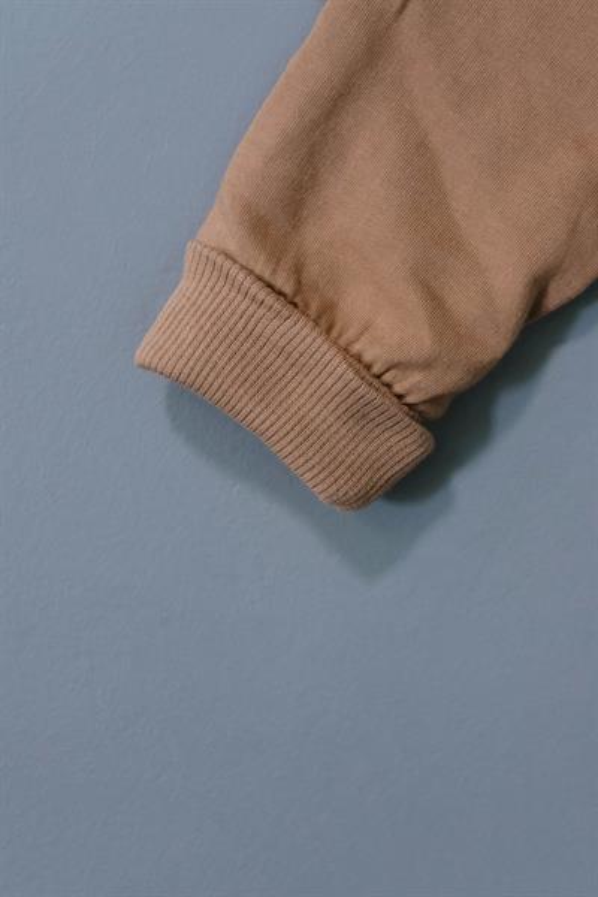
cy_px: 448
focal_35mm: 53
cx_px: 299
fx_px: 1320
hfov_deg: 25.5
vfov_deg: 37.5
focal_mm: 35
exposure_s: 1/125
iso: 3200
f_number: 13
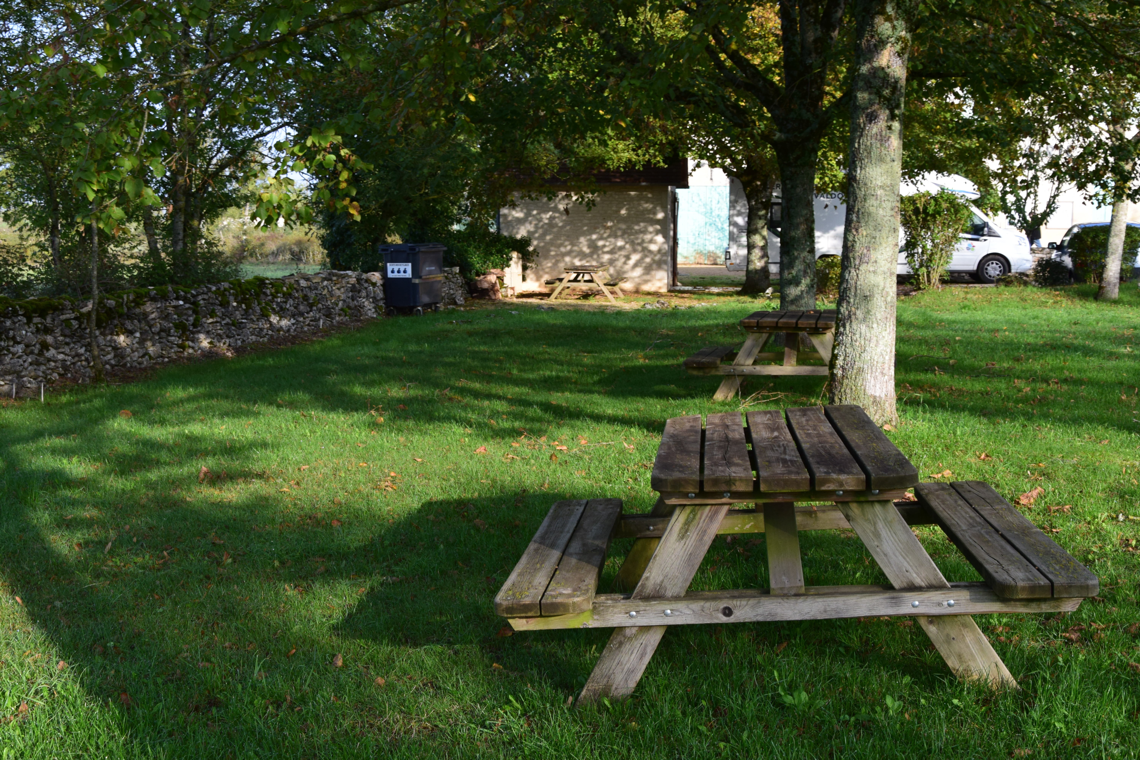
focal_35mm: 48
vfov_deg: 28.1
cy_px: 380
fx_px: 1520
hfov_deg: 41.1
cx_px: 570
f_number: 10
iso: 400
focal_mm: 32
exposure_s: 1/200
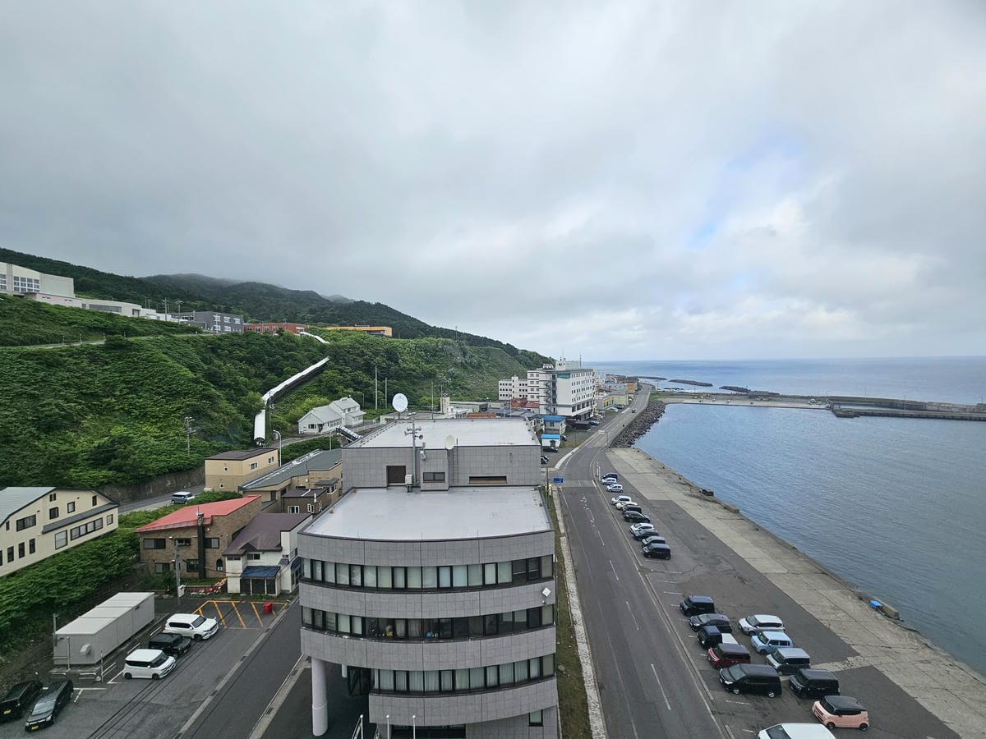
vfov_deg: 89.9
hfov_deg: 106.2
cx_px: 493
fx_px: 370
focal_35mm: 13
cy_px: 370
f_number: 2.2
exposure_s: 1/1641
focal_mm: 2.2
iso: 50
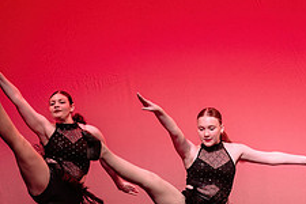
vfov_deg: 4.0
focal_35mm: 347
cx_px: 329
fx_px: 2949
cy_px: 241
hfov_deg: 5.9
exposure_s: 1/500
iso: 1250
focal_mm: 125
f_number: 2.8
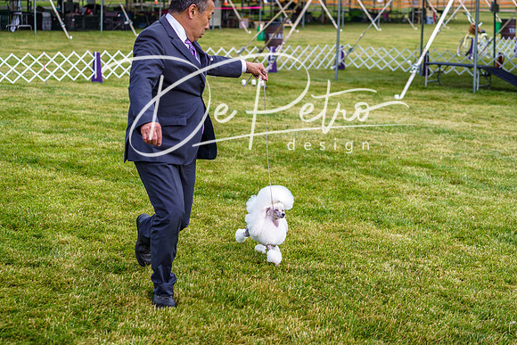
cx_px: 258
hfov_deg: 28.4
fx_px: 1020
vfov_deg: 19.2
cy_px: 172
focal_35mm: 71
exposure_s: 1/500
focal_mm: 71
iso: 200
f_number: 4
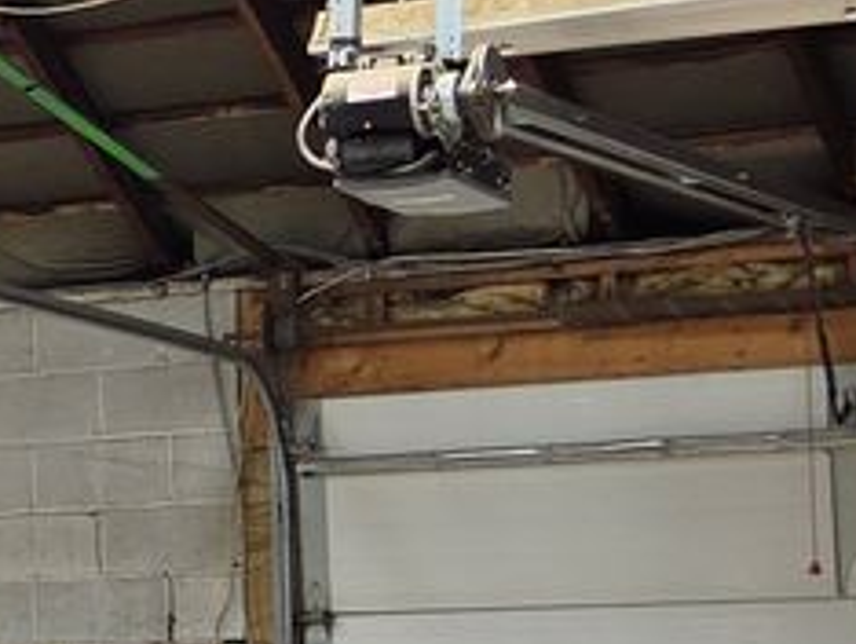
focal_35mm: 157
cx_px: -1028
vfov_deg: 9.5
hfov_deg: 11.0
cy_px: 494
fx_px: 3886
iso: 50
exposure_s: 1/180
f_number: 1.8
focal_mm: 5.4
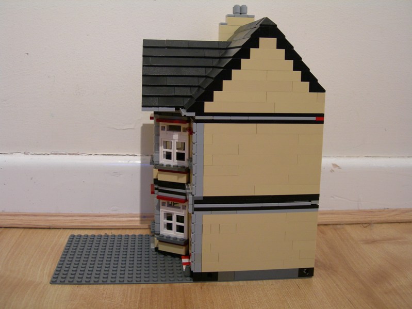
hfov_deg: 45.8
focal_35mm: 41
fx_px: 488
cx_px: 206
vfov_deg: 35.1
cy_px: 154
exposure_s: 1/4
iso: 181
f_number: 2.9
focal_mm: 8.5
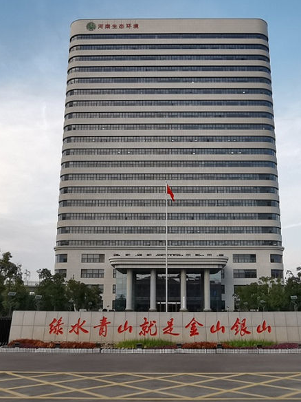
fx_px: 429
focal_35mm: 37
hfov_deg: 38.6
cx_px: 166
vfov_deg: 50.1
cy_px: 199
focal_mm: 2.26
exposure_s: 1/162
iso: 50
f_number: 2.2
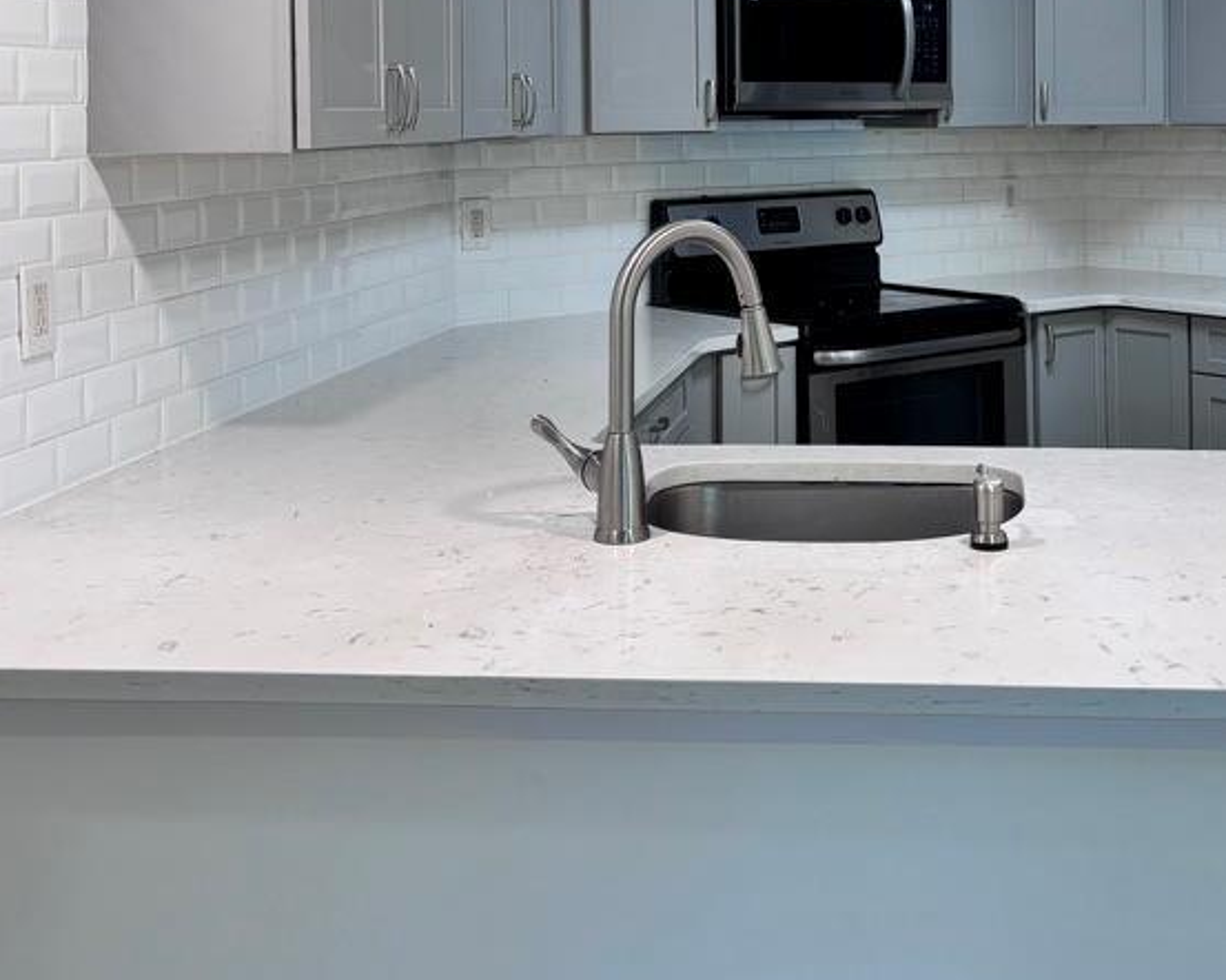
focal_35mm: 47
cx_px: 831
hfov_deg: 39.0
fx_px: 1705
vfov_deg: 31.0
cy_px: 149
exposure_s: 1/120
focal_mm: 5.96
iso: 100
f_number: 1.6
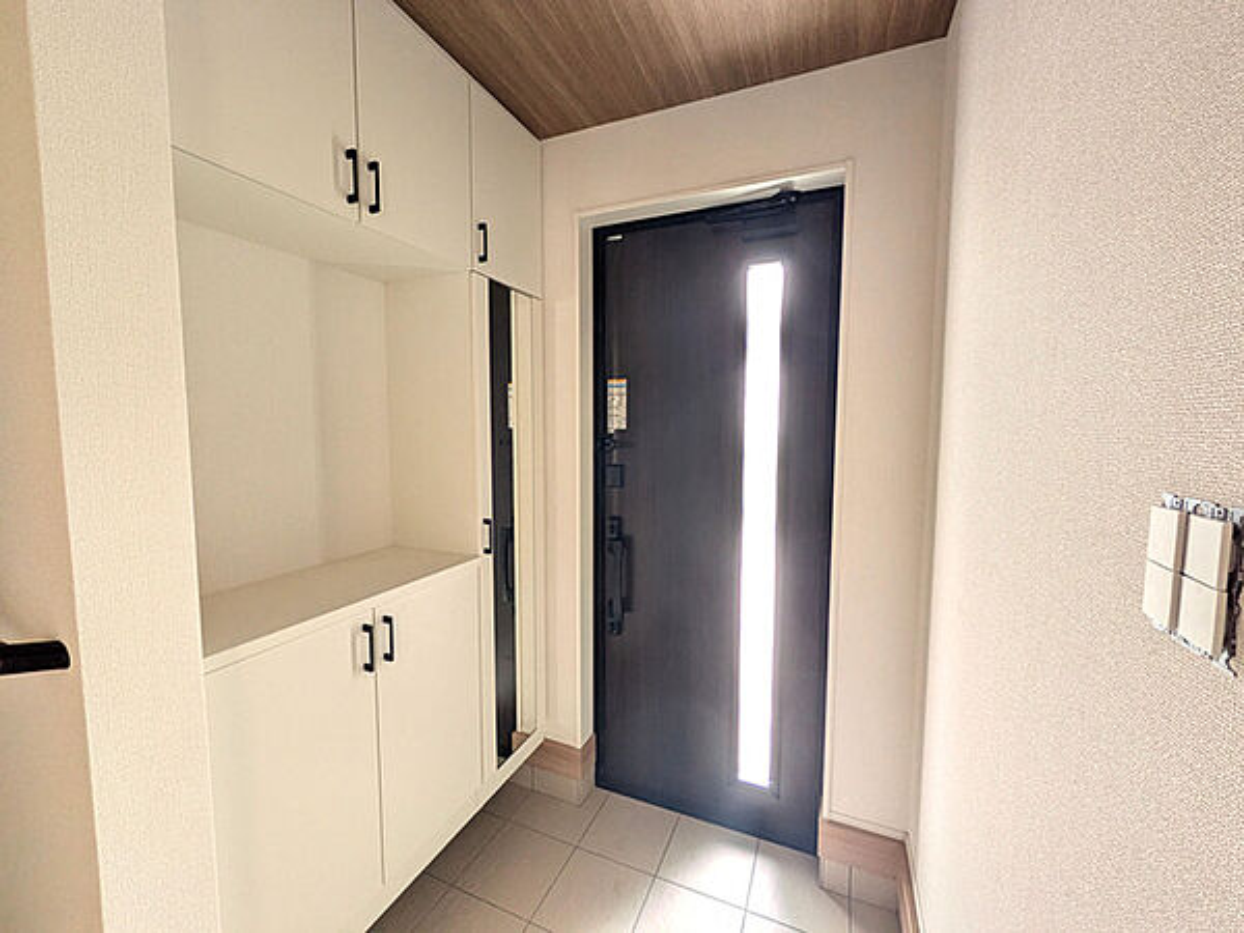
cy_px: 466
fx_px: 503
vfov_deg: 85.7
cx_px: 622
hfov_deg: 102.1
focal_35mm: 14
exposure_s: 1/40
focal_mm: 1.83
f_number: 2.2
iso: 129
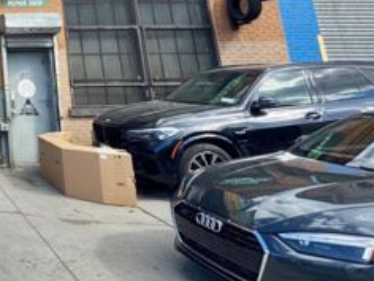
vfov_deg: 33.8
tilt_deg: +11.5
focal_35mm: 38
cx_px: -103
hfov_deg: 35.2
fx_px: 411
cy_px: -11
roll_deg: -1.4
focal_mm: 2.22
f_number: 2.2
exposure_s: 1/749
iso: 50
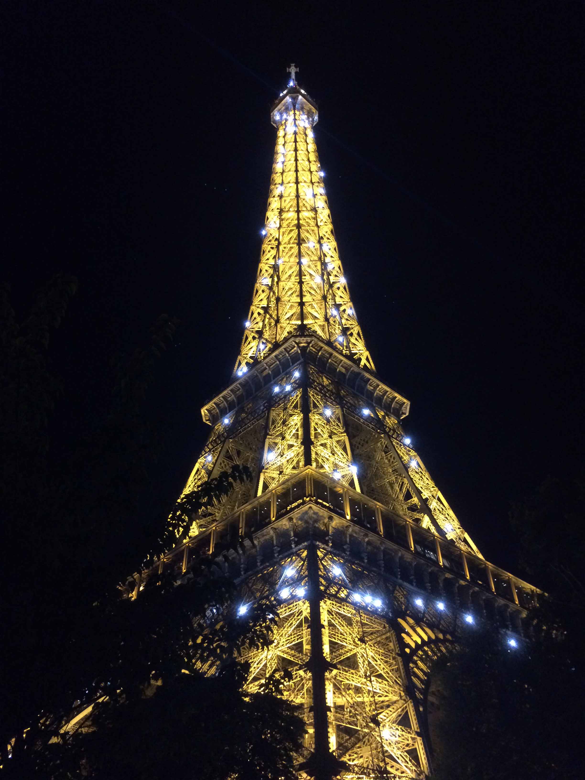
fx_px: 653
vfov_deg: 61.7
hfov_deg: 48.2
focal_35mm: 29
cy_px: 390
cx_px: 292
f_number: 2.2
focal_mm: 4.15
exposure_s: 1/20
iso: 250
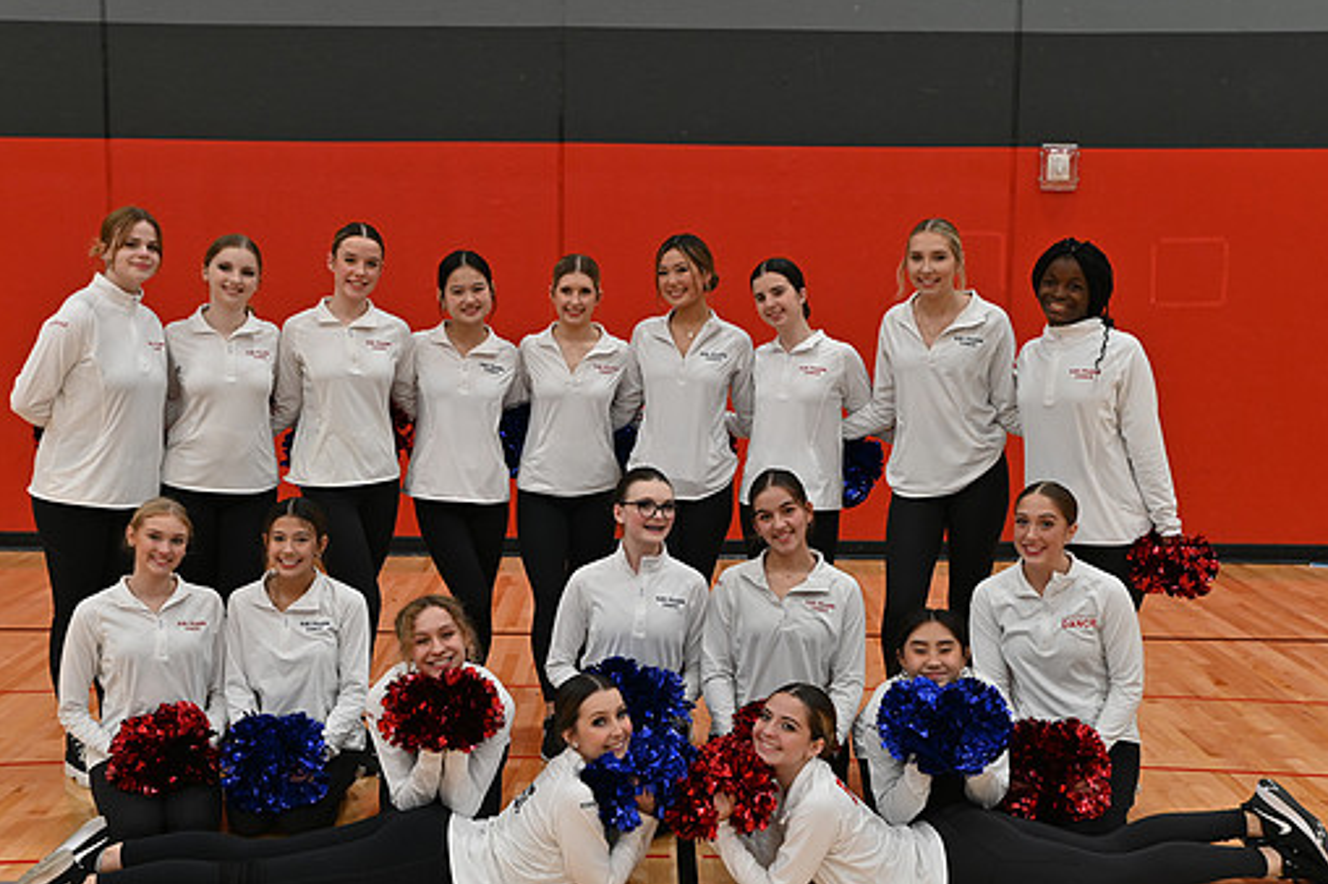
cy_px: 489
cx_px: 630
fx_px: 1769
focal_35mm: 48
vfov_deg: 28.0
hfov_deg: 41.1
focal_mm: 42
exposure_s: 1/80
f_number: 4.5
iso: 800
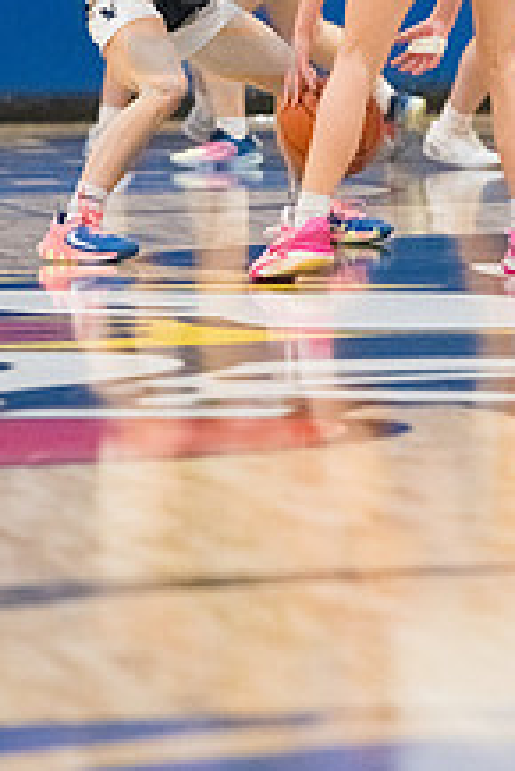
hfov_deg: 3.3
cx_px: 213
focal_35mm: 415
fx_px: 8890
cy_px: 0
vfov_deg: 5.0
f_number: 4.5
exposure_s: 1/1600
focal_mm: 200
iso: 10000
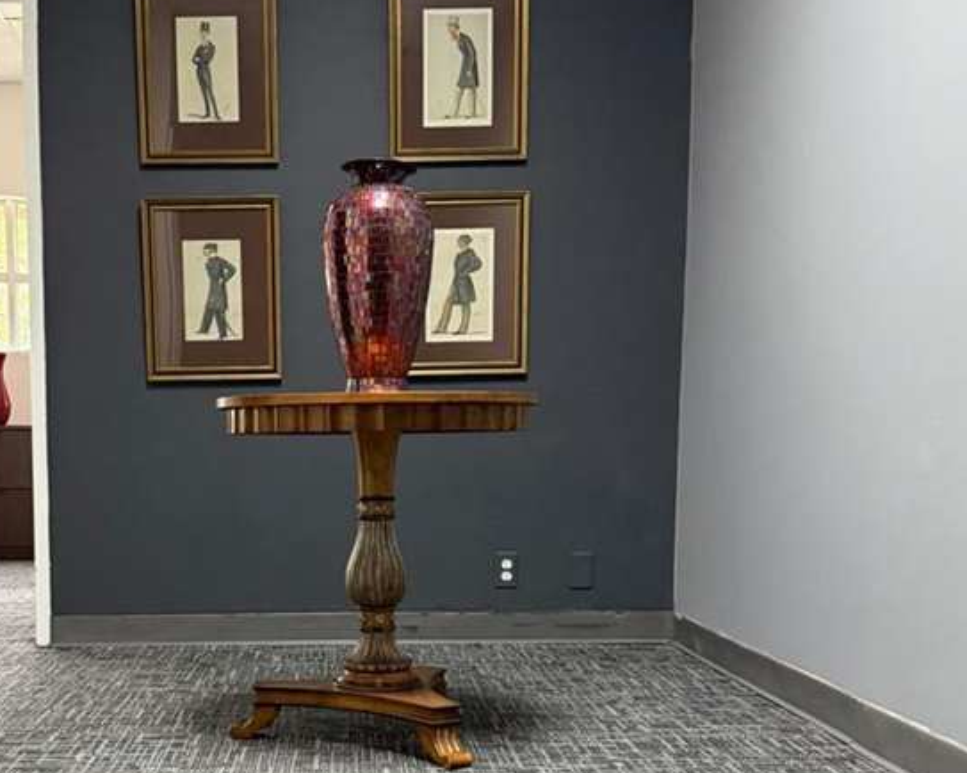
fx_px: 1316
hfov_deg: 39.6
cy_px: 550
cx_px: 288
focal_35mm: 46
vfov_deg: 32.3
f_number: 1.78
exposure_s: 1/60
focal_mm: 6.76
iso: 640
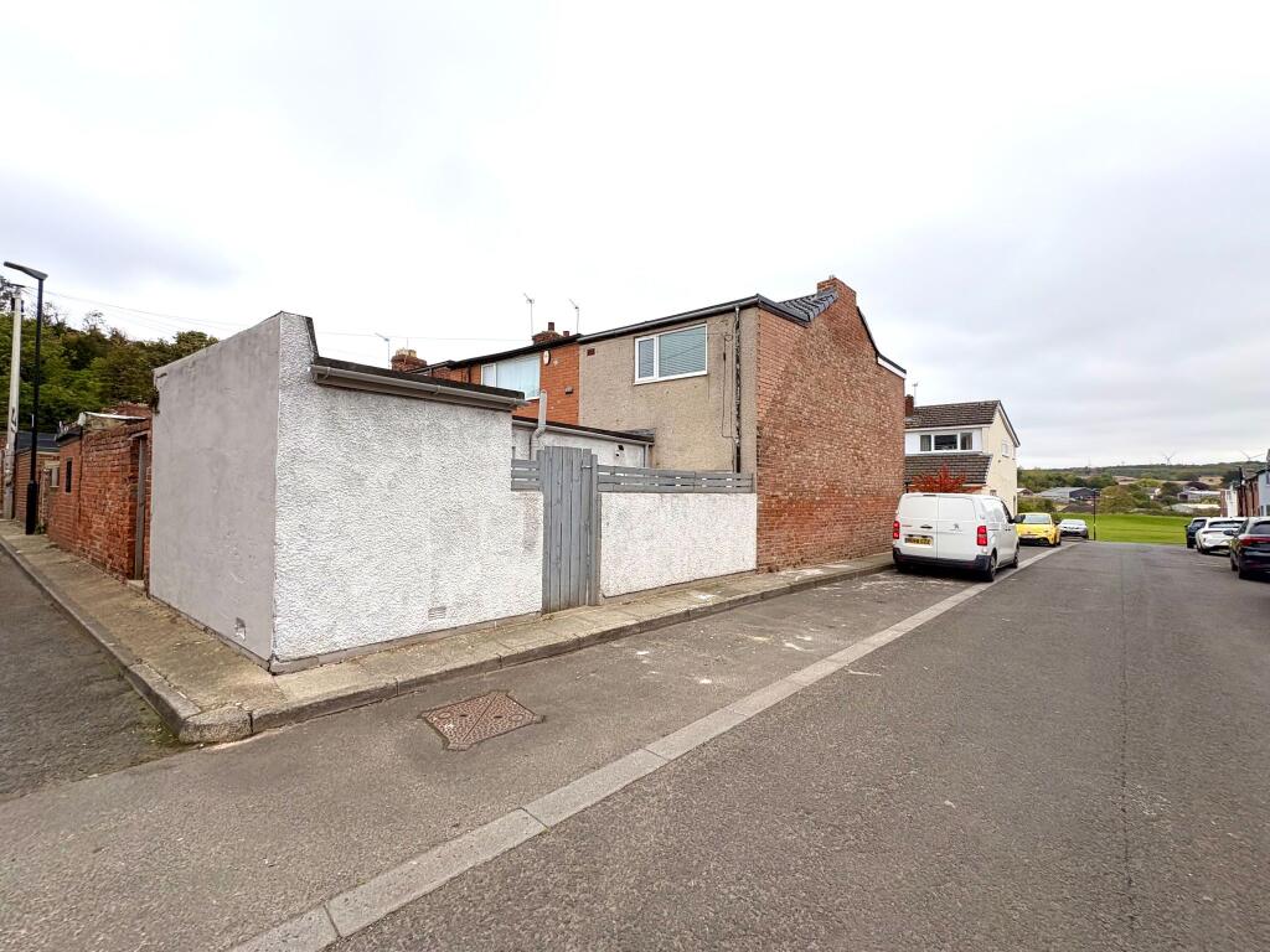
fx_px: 514
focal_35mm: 14
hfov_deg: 102.1
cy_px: 476
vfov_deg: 85.7
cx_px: 635
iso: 40
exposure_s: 1/289
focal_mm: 2.22
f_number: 2.2
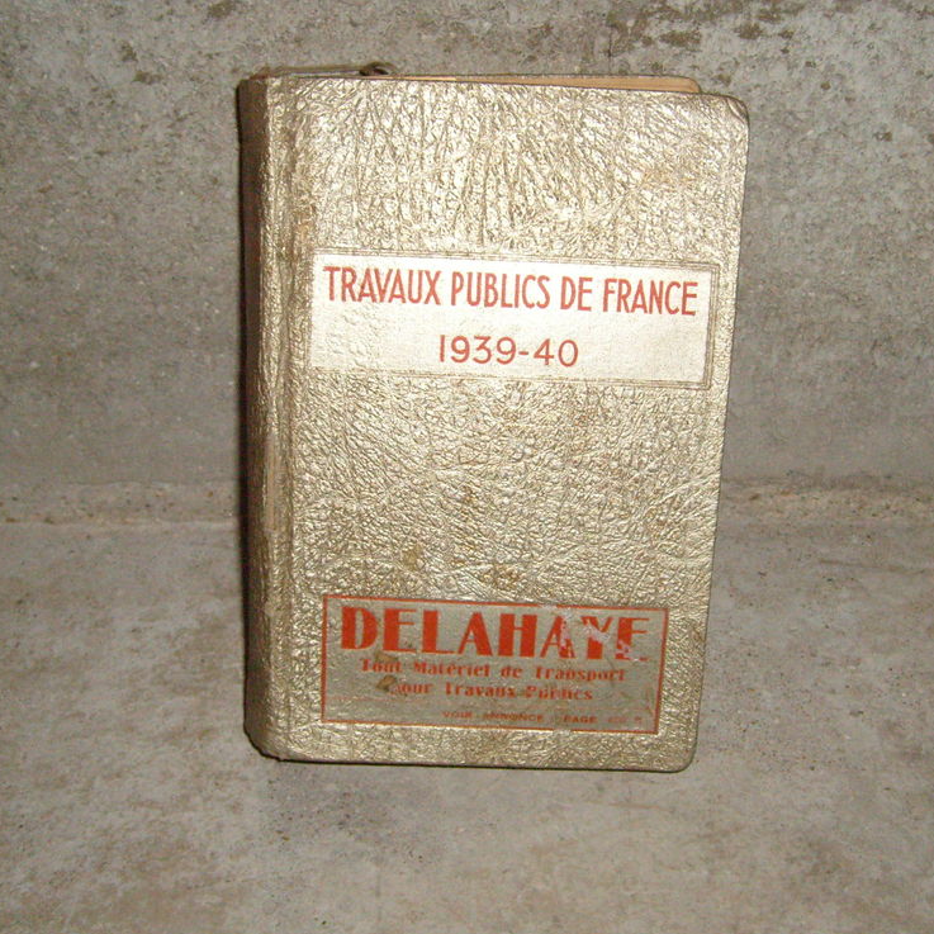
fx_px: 1282
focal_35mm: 42
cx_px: 482
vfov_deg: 40.0
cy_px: 465
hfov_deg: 40.0
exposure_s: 1/45
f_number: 2.8
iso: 400
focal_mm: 5.8
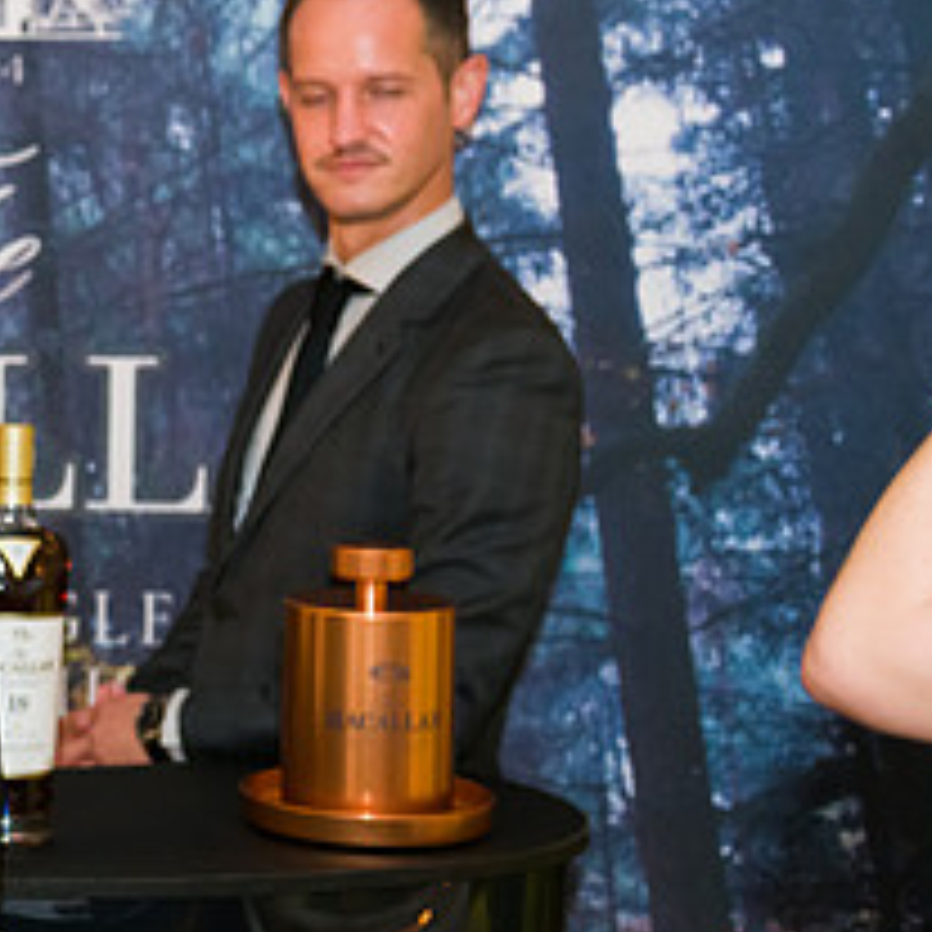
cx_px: -257
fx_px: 3198
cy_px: 313
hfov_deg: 15.8
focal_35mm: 105
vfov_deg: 16.5
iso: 1600
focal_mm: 44
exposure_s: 1/125
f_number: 3.2
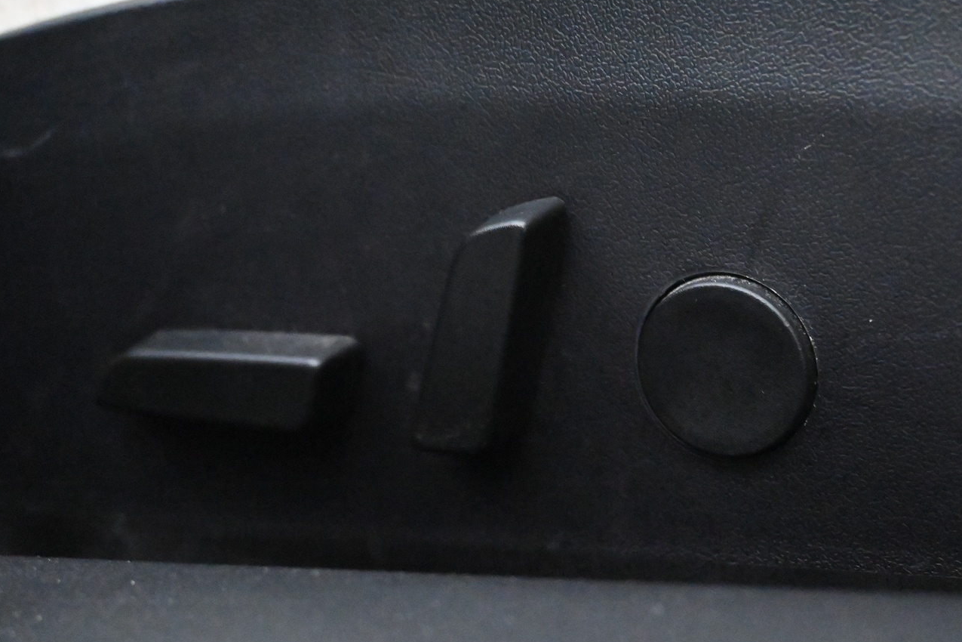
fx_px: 1655
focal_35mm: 62
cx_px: 536
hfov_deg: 32.4
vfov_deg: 21.9
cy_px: 378
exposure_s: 1/50
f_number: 5
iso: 14400
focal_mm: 32.5
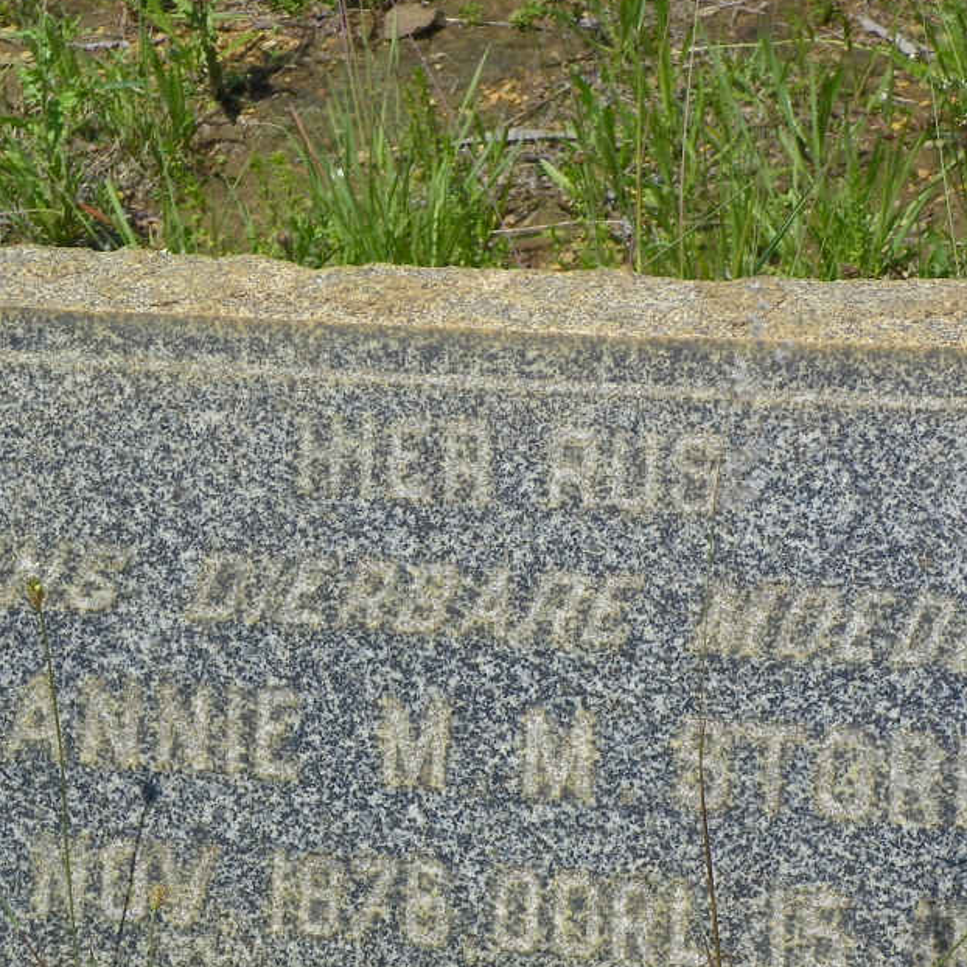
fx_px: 5120
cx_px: 546
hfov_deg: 10.8
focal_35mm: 162
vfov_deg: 10.8
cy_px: 676
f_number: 5.6
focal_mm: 16.9
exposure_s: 1/320
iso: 64
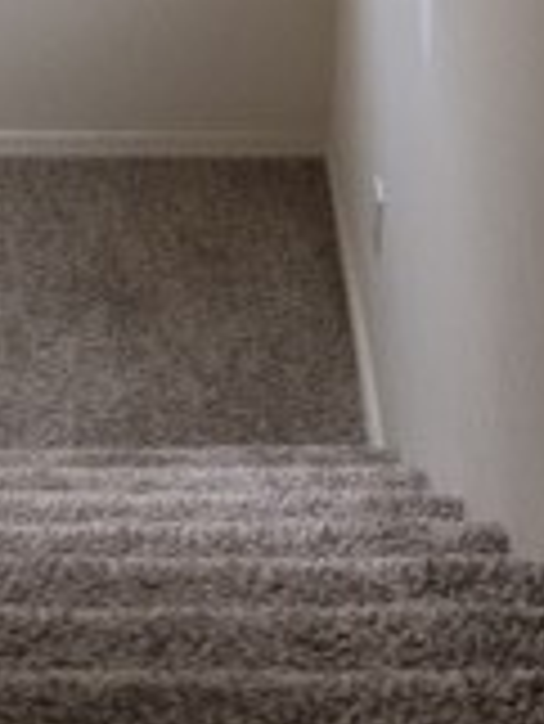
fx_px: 2406
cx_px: 67
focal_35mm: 115
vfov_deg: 16.9
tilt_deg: -32.0
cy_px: 67
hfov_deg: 12.8
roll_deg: +0.5
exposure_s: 1/120
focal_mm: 4.15
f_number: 2.2
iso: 32
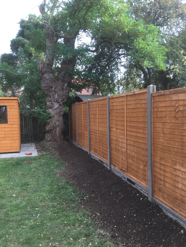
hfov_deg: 48.2
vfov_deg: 61.7
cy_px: 124
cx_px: 93
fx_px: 208
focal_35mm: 29
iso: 25
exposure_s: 1/100
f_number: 2.2
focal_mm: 4.15
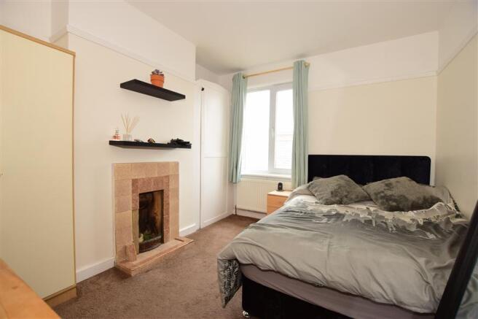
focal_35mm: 15
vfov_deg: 77.3
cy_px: 160
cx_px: 239
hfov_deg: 100.4
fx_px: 199
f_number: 5
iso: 200
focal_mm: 10
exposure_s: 1/13
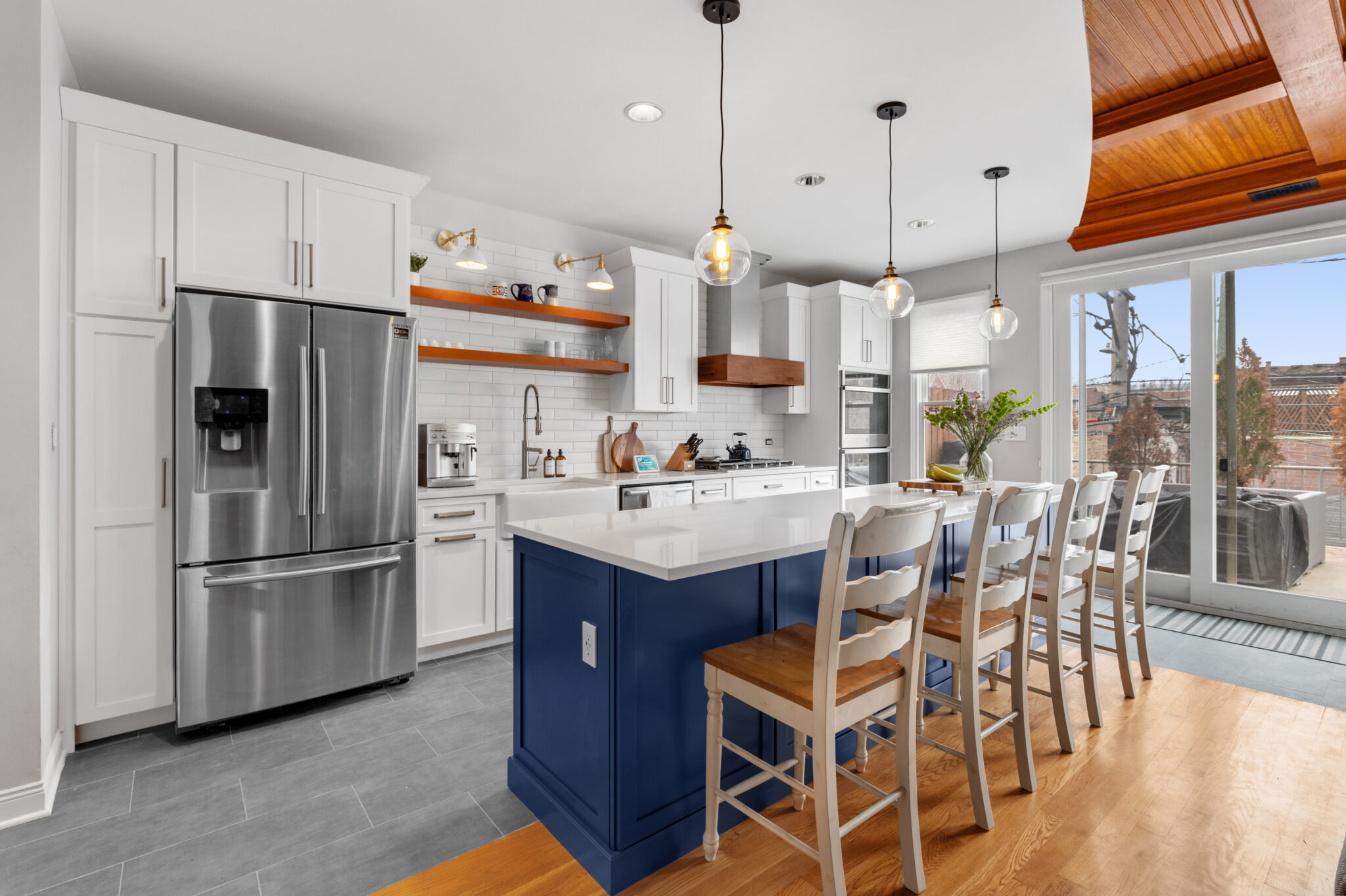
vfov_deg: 73.7
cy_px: 448
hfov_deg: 96.8
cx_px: 673
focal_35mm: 16
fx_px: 598
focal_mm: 16
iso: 320
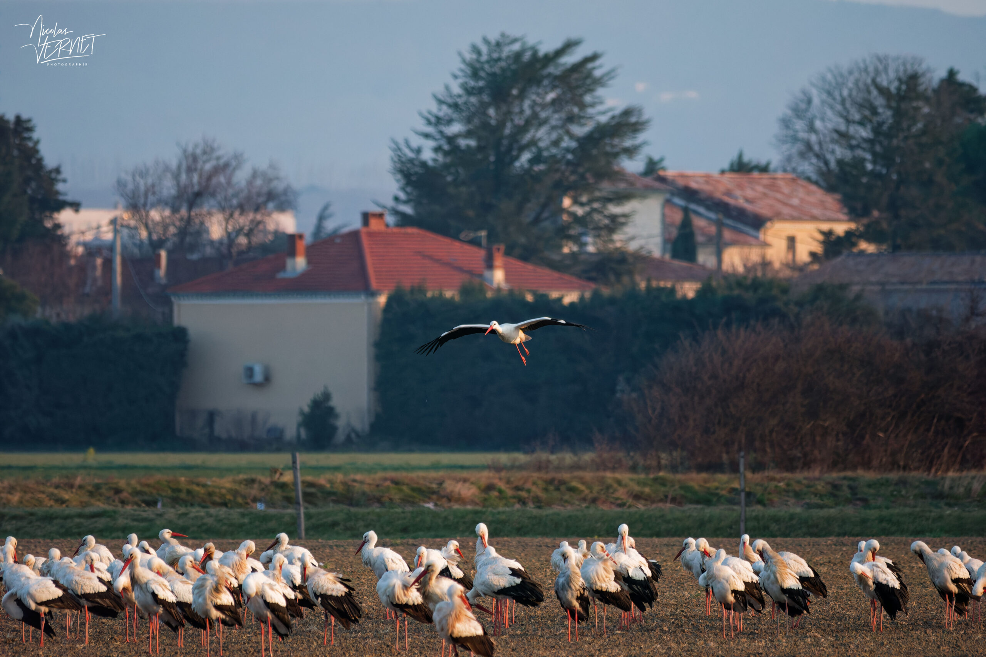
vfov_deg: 1.8
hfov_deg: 2.8
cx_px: 493
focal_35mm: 750
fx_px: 20538
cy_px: 328
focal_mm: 500
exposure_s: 1/4000
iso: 9000
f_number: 6.3
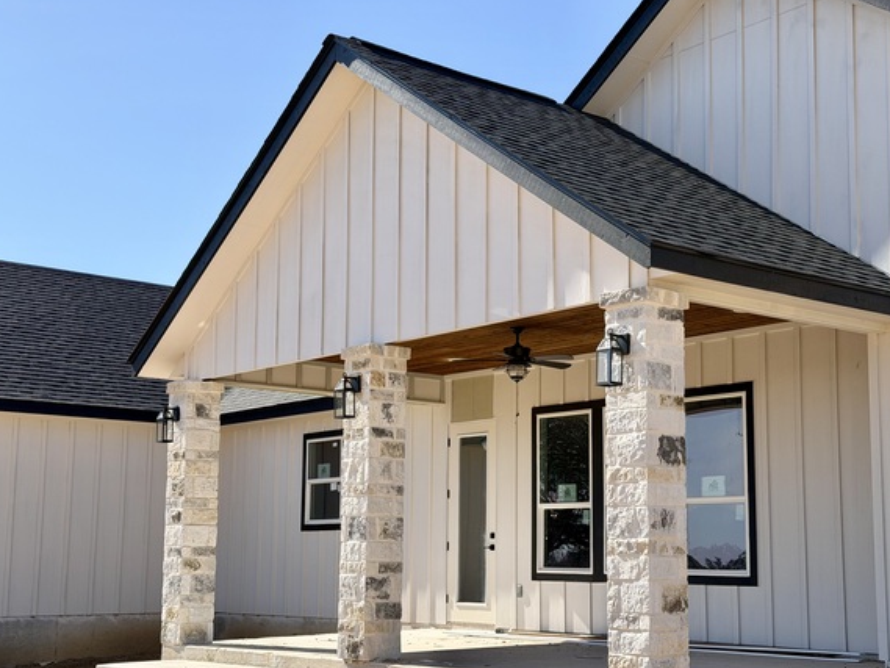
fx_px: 1389
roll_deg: -0.2
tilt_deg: +7.3
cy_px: 371
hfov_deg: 35.5
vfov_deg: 27.0
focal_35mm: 54
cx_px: 479
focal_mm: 6.76
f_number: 1.78
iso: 64
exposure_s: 1/4587
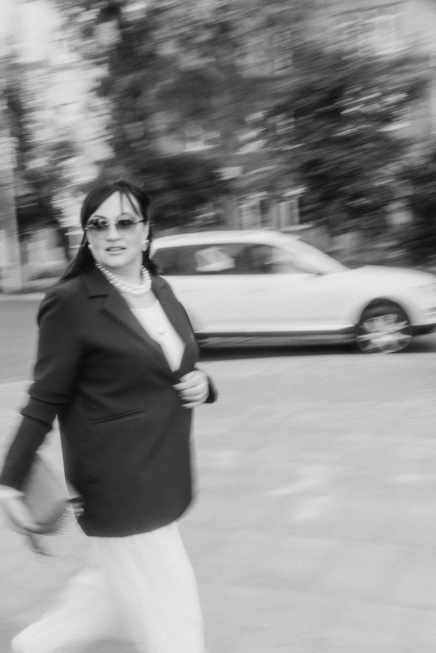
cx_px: 218
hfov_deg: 31.9
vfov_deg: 46.4
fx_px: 763
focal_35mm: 42
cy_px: 326
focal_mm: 28
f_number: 14
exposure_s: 1/15
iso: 100
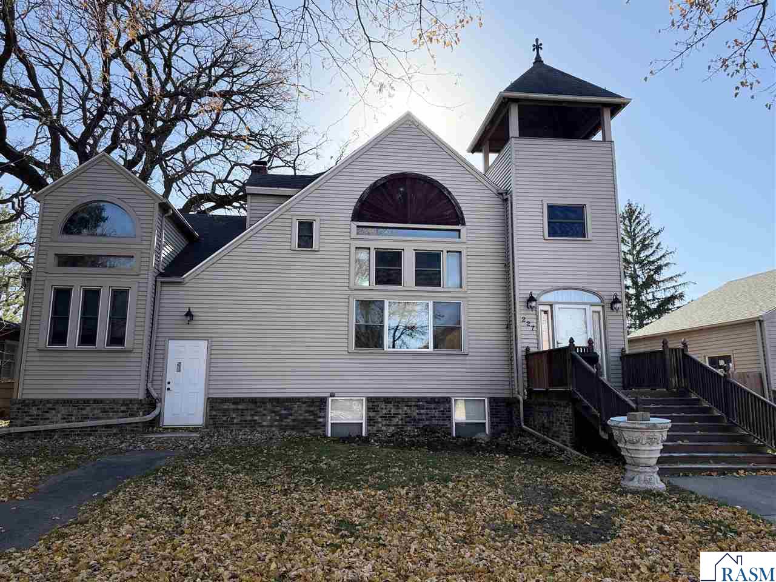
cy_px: 291
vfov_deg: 56.8
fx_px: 538
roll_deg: +0.1
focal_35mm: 24
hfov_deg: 71.6
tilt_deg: +9.9
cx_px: 388
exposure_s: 1/2525
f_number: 1.78
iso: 100
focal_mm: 6.76
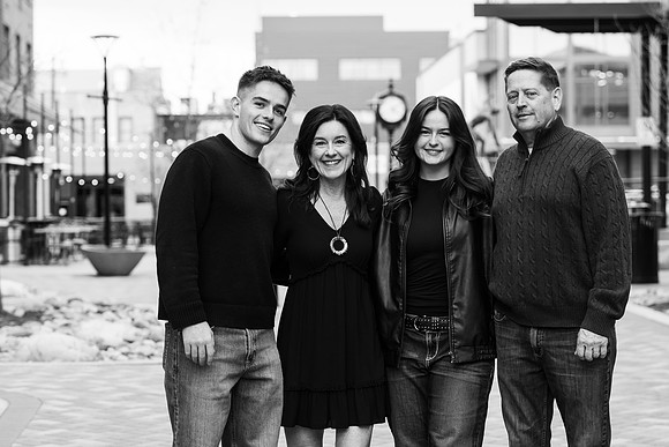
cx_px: 334
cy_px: 224
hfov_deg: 20.2
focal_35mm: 101
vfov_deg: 13.6
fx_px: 1877
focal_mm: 101
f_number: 5
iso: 640
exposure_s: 1/125
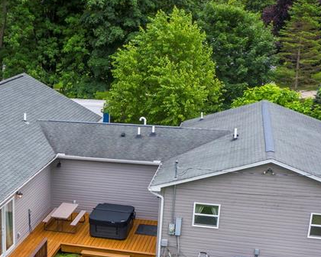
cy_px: 228
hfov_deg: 28.5
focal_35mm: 64
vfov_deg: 23.3
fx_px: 608
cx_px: 35
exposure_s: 1/320
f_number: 5.6
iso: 100
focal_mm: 10.26
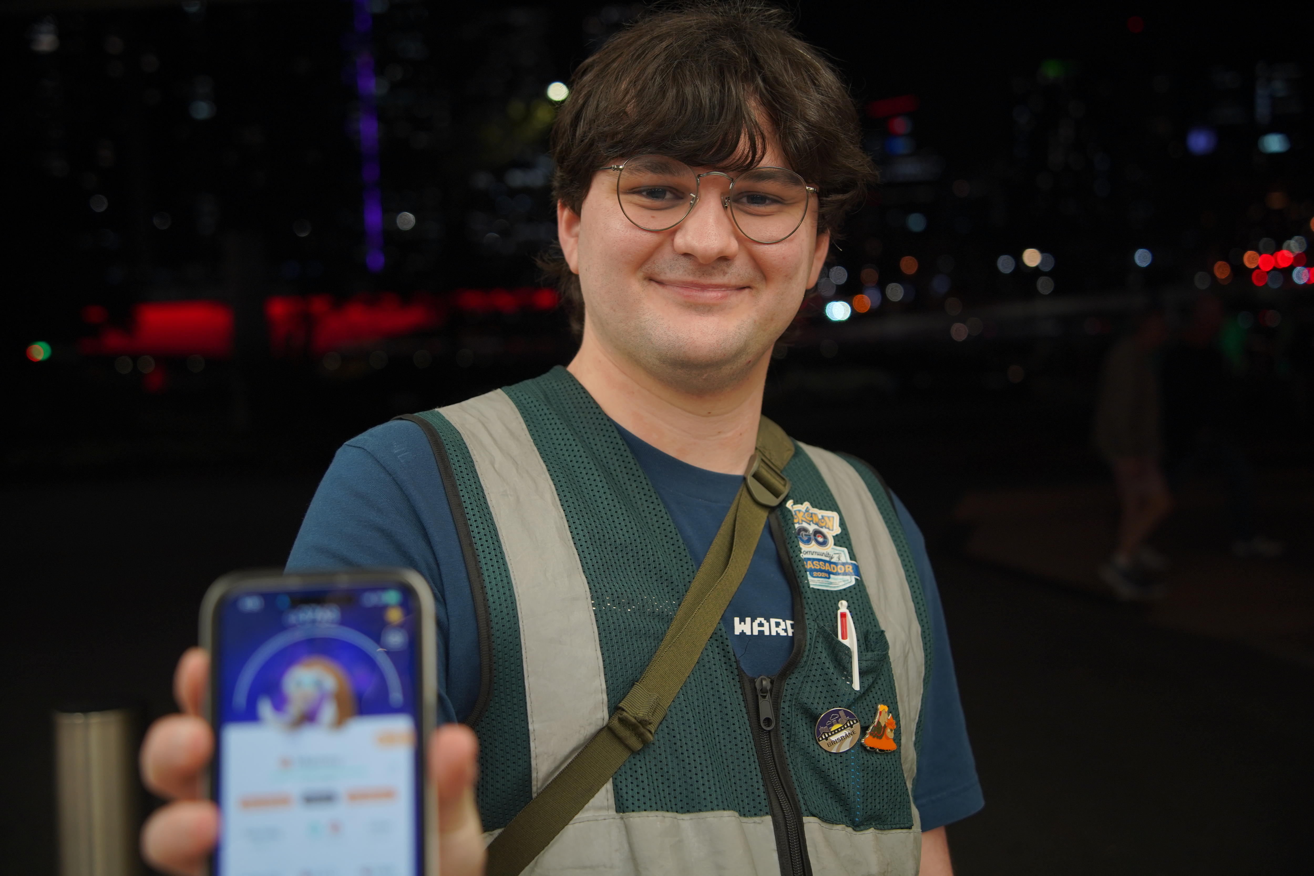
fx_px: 1533
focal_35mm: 42
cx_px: 657
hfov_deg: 46.4
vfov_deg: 31.9
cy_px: 438
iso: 500
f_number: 3.2
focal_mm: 42
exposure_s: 1/100
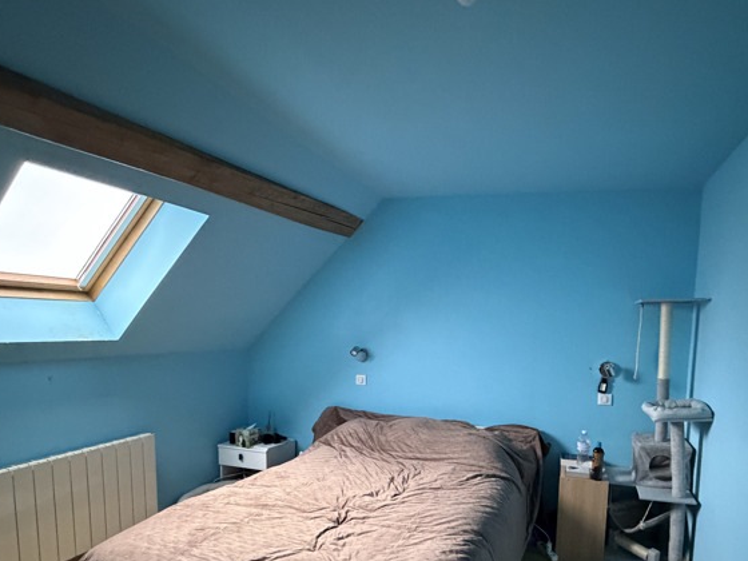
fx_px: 432
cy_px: 369
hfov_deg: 80.1
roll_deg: -1.6
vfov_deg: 64.5
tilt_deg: -5.3
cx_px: 472
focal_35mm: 20
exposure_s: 1/50
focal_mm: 2.22
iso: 1000
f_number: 2.2
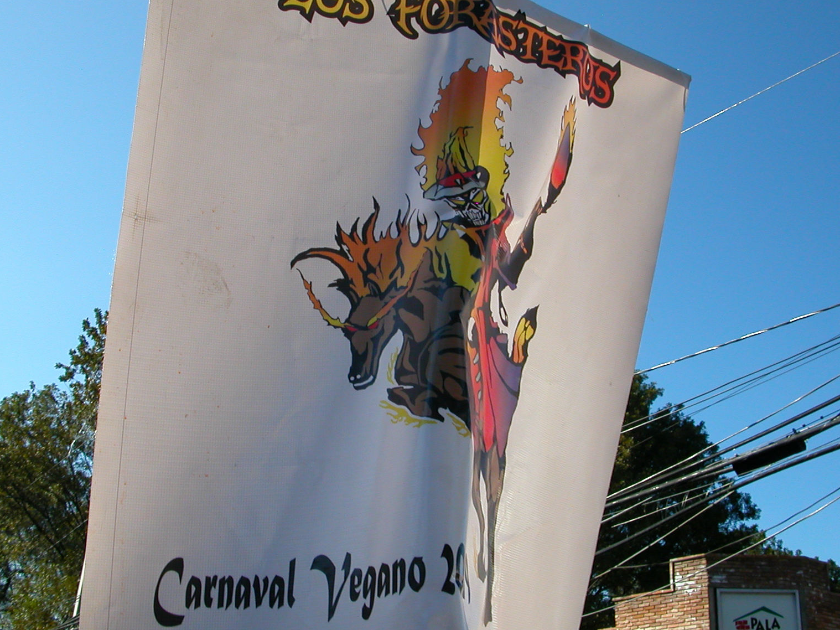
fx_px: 946
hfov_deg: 47.9
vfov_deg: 36.8
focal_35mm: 39
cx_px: 424
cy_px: 323
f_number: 4.5
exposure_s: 1/524
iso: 100
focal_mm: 5.6
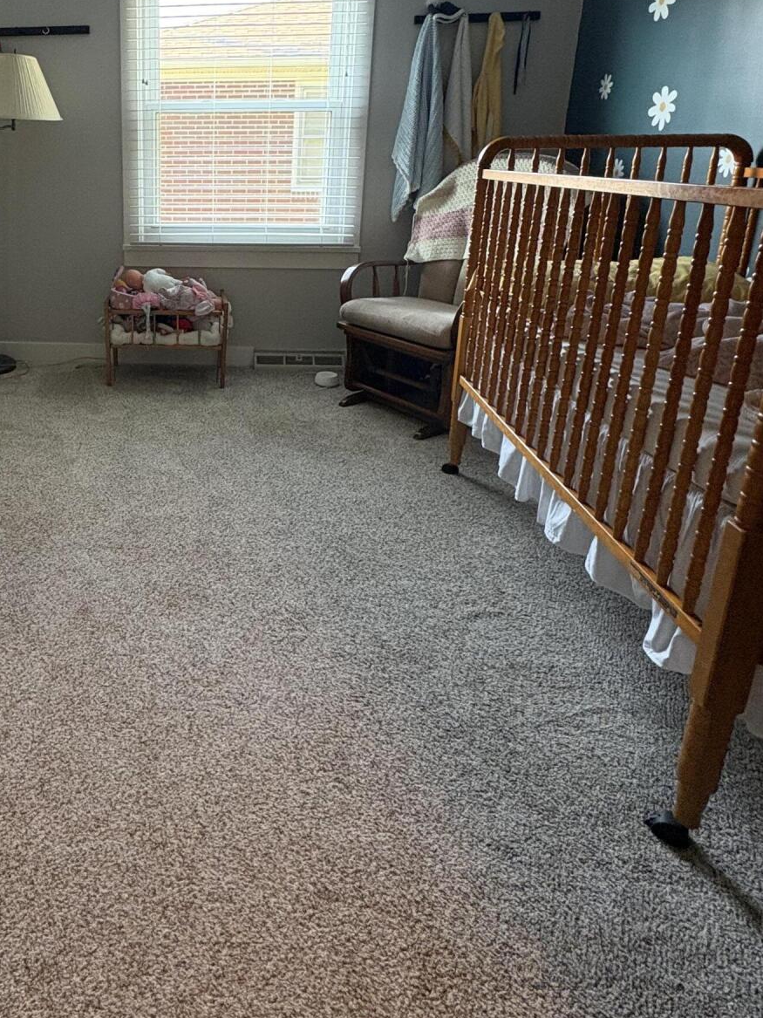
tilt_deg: -13.1
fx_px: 705
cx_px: 149
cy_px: 330
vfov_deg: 69.3
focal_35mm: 24
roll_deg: -0.2
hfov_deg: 53.0
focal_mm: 2.22
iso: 320
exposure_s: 1/60
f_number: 2.2
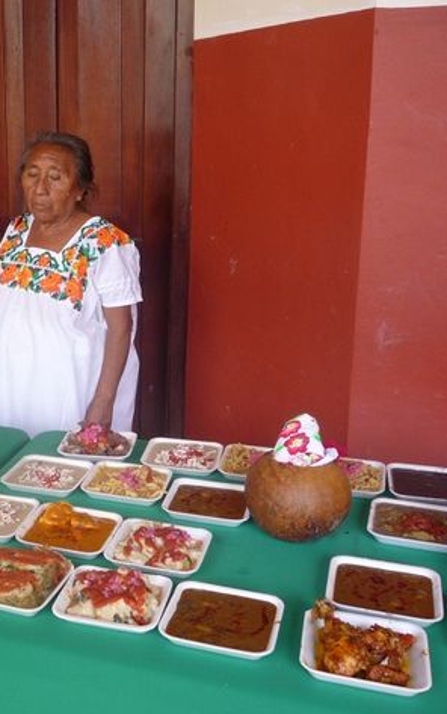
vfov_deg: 46.2
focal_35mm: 43
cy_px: 358
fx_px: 837
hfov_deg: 28.3
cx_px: 11
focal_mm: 5.2
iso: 100
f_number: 3.3
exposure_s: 1/50
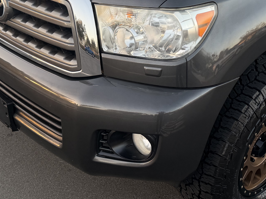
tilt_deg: -30.4
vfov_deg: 27.4
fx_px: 407
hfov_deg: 36.1
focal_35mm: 53
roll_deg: -4.2
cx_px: 157
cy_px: 75
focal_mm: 6.76
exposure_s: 1/290
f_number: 1.78
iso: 64
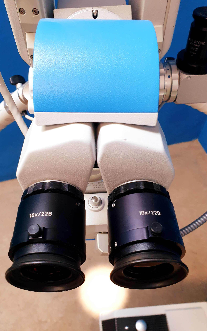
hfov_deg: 44.5
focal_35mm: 28
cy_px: 165
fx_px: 253
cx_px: 96
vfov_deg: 66.5
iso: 200
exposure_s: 1/50
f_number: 2.4
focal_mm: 4.3
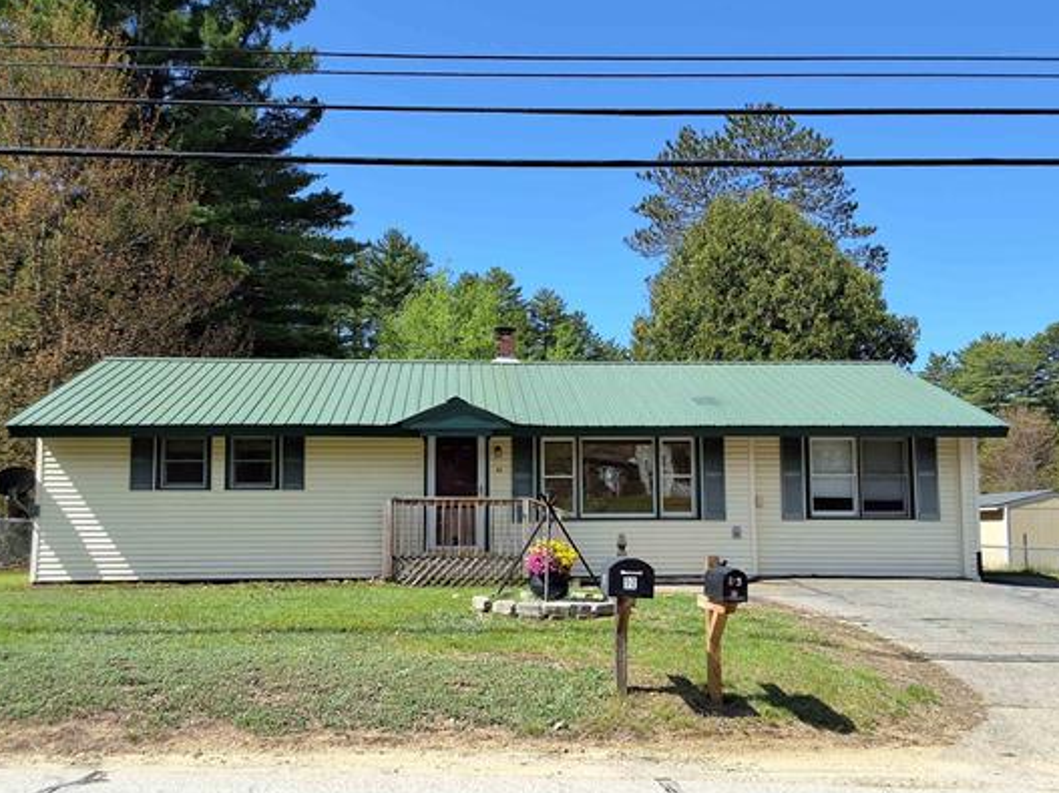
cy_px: 460
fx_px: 1040
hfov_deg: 53.9
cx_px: 490
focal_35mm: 34
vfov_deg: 41.7
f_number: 1.9
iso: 32
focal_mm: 2.91
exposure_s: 1/1044
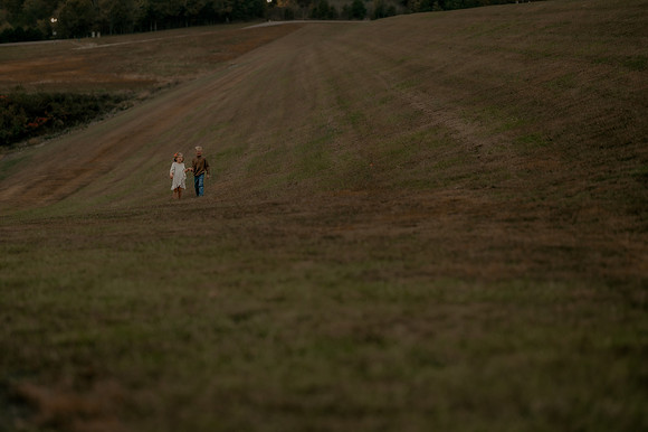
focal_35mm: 85
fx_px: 1529
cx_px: 324
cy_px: 216
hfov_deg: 23.9
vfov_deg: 16.1
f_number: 1.8
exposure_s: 1/250
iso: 400
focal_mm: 85
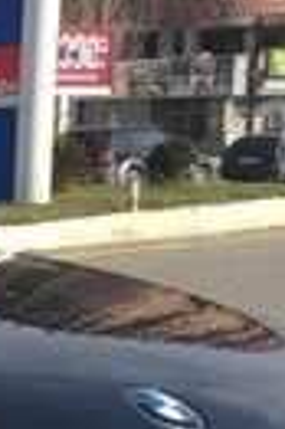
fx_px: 1810
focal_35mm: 152
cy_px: 486
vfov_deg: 13.2
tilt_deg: -10.7
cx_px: -590
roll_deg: +0.5
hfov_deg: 7.7
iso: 32
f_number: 2.2
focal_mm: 4.15
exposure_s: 1/1522
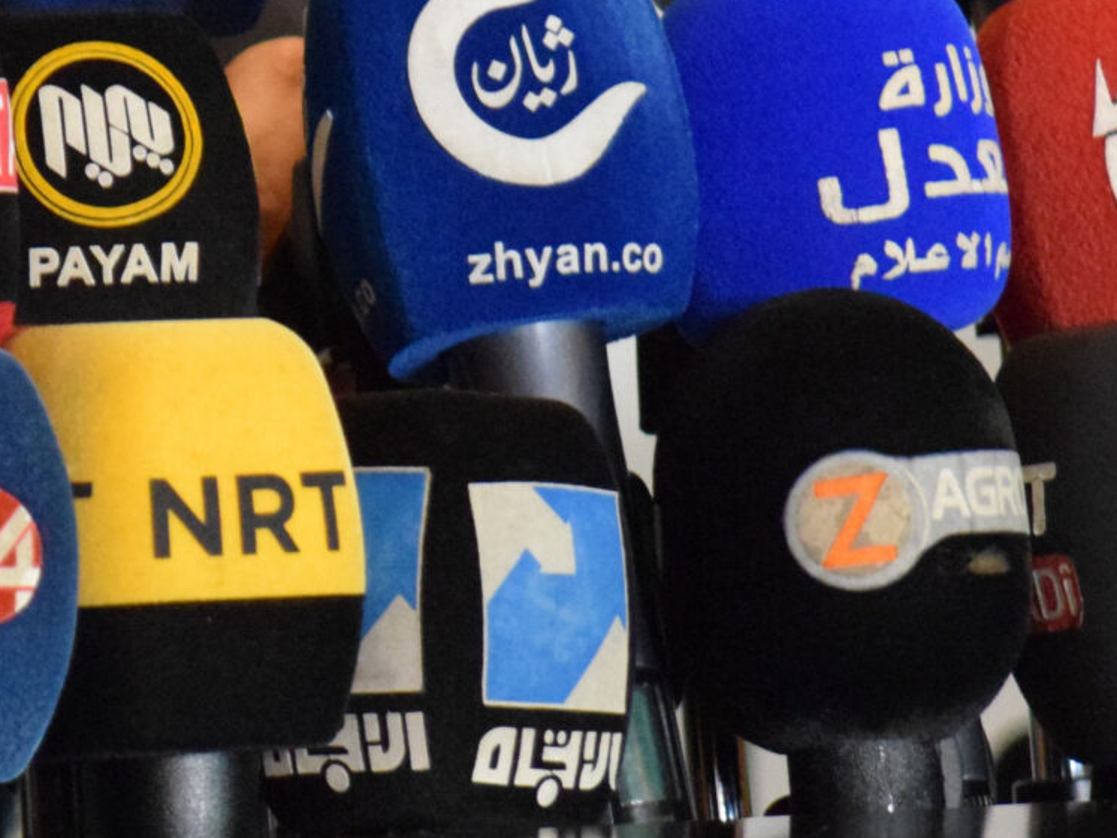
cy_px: 153
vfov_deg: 1.9
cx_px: -45
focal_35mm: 767
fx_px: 24734
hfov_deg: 2.6
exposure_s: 1/125
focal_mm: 155
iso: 5000
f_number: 5
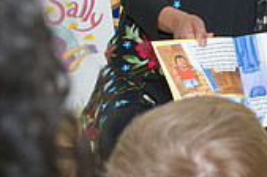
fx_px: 866
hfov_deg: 17.3
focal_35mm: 117
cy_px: 66
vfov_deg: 11.7
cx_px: 237
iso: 1250
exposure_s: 1/250
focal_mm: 34
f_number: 5.6
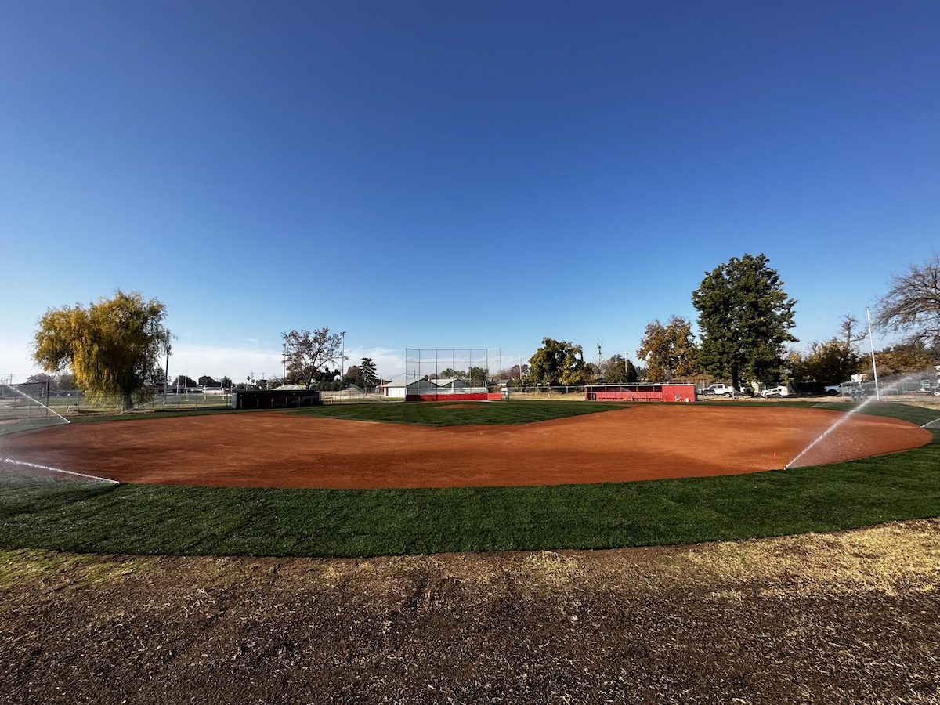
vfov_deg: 85.7
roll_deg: +1.0
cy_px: 352
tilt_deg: +3.5
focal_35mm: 14
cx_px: 470
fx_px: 380
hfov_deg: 102.1
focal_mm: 2.22
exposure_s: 1/1984
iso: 50
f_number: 2.2
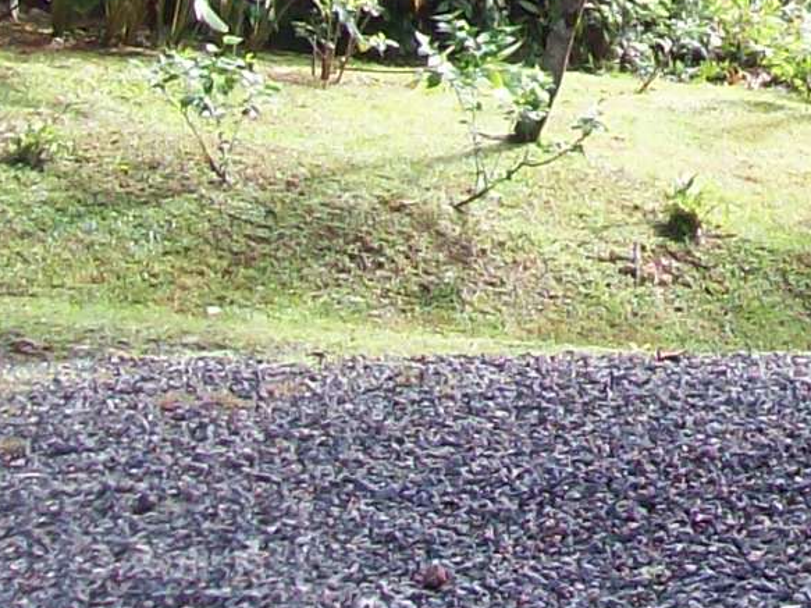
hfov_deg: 11.9
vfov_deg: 8.7
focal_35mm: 160
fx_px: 3748
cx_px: 1145
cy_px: -651
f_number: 2.7
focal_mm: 6
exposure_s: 1/145
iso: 80
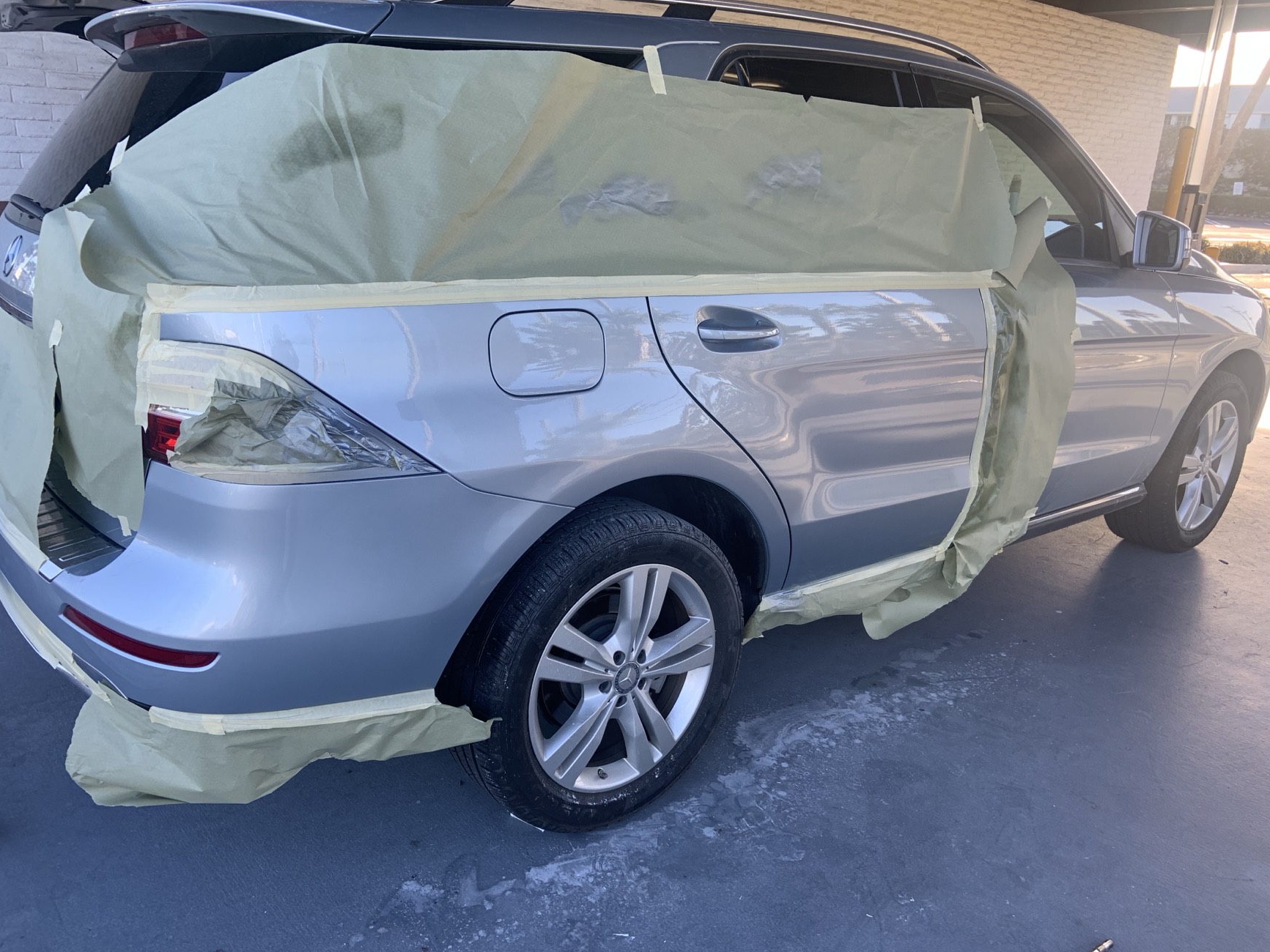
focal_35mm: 27
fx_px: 991
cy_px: 480
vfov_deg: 51.4
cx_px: 634
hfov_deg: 65.3
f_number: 1.8
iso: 25
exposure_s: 1/220
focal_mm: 4.25
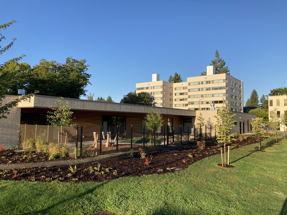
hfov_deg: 63.4
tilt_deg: +4.1
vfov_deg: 49.7
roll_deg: -1.0
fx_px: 232
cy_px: 108
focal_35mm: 28
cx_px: 144
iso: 20
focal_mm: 3.99
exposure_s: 1/1056
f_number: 1.8
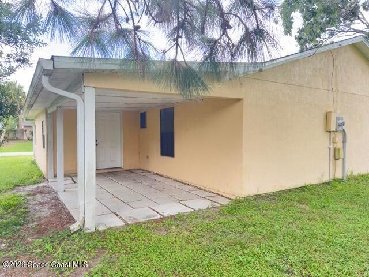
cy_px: 138
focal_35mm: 24
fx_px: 256
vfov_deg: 56.8
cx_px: 184
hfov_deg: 71.6
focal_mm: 6.76
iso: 80
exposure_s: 1/260
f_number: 1.78
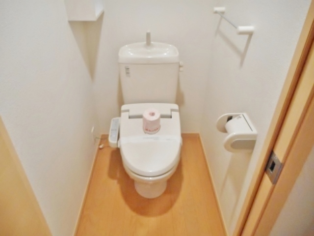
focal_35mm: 25
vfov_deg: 54.9
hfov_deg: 69.4
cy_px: 118
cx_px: 157
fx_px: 227
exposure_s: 1/13
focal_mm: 4.5
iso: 400
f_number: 3.7
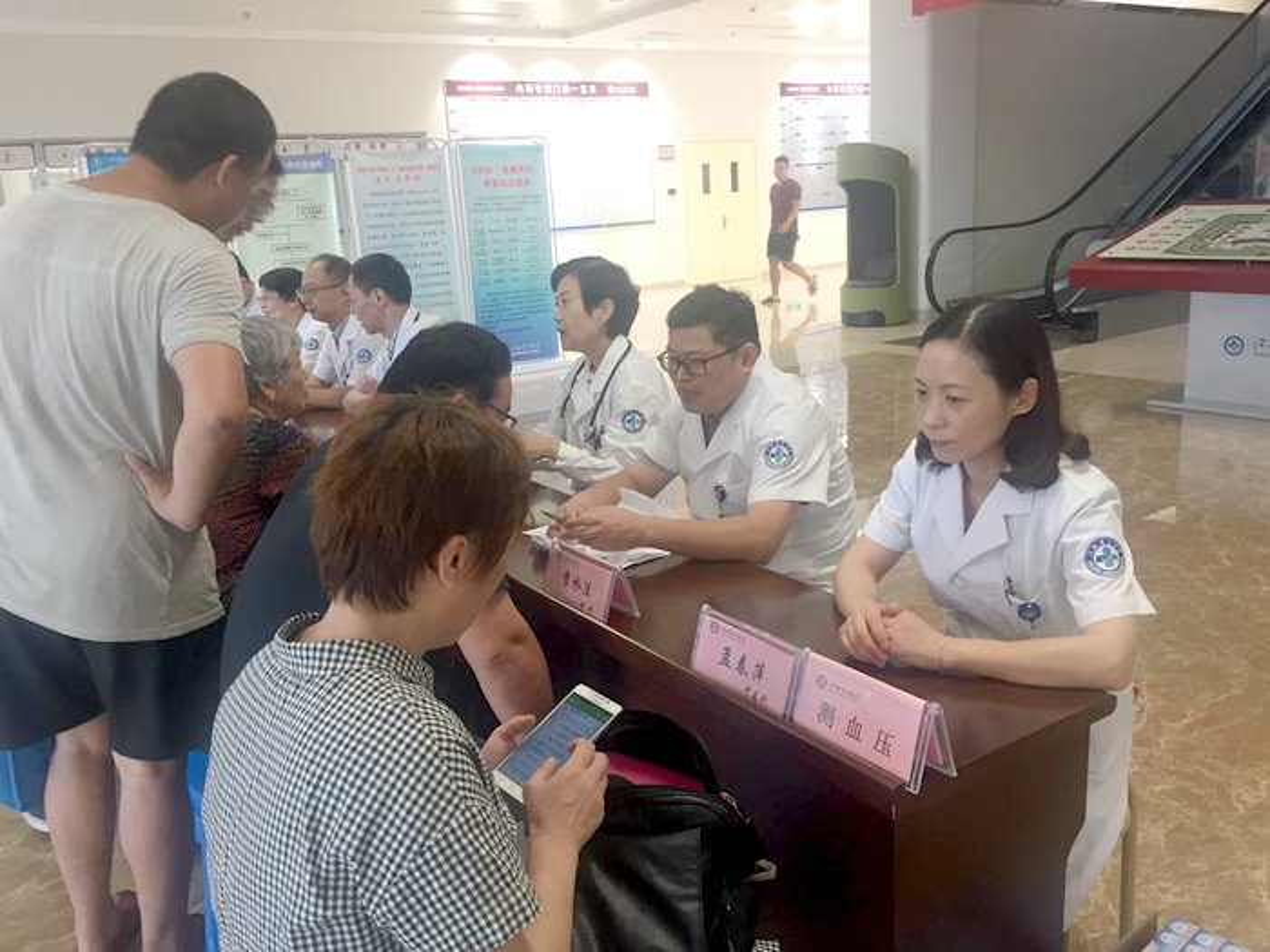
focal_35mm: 29
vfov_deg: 48.2
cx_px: 635
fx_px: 1064
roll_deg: +3.2
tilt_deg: -14.8
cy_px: 476
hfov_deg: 61.7
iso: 125
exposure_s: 1/33
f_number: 2.2
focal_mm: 4.15
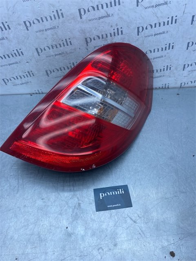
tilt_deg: -51.2
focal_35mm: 26
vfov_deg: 67.3
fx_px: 196
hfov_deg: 53.1
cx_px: 98
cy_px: 130
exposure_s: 1/905
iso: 32
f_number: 1.8
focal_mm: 4.25
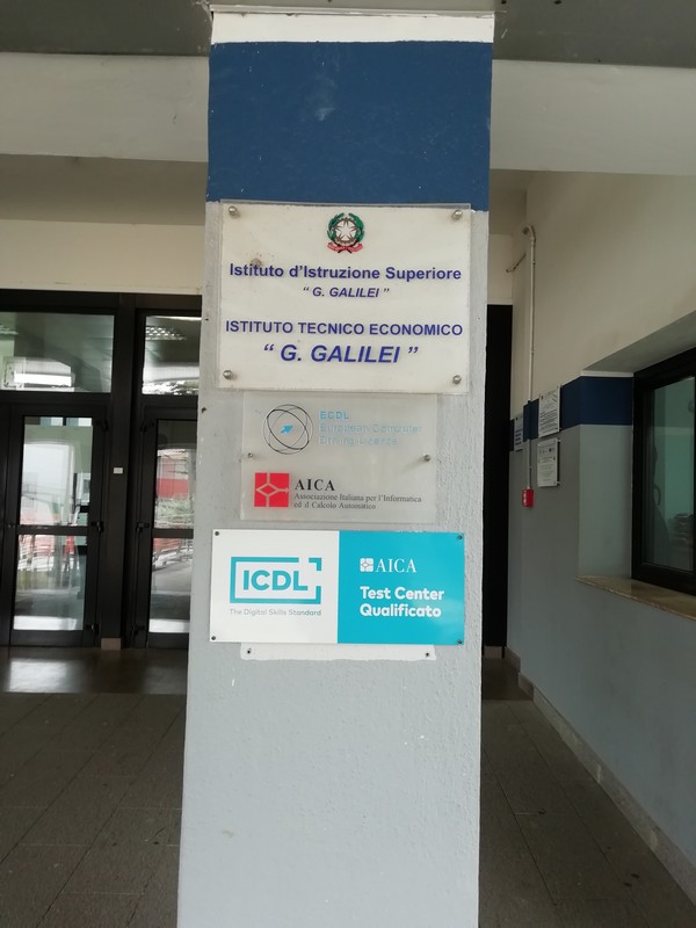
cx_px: 348
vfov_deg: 67.3
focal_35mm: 26
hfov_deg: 53.1
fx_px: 697
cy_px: 464
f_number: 2.2
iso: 64
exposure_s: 1/100
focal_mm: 3.46
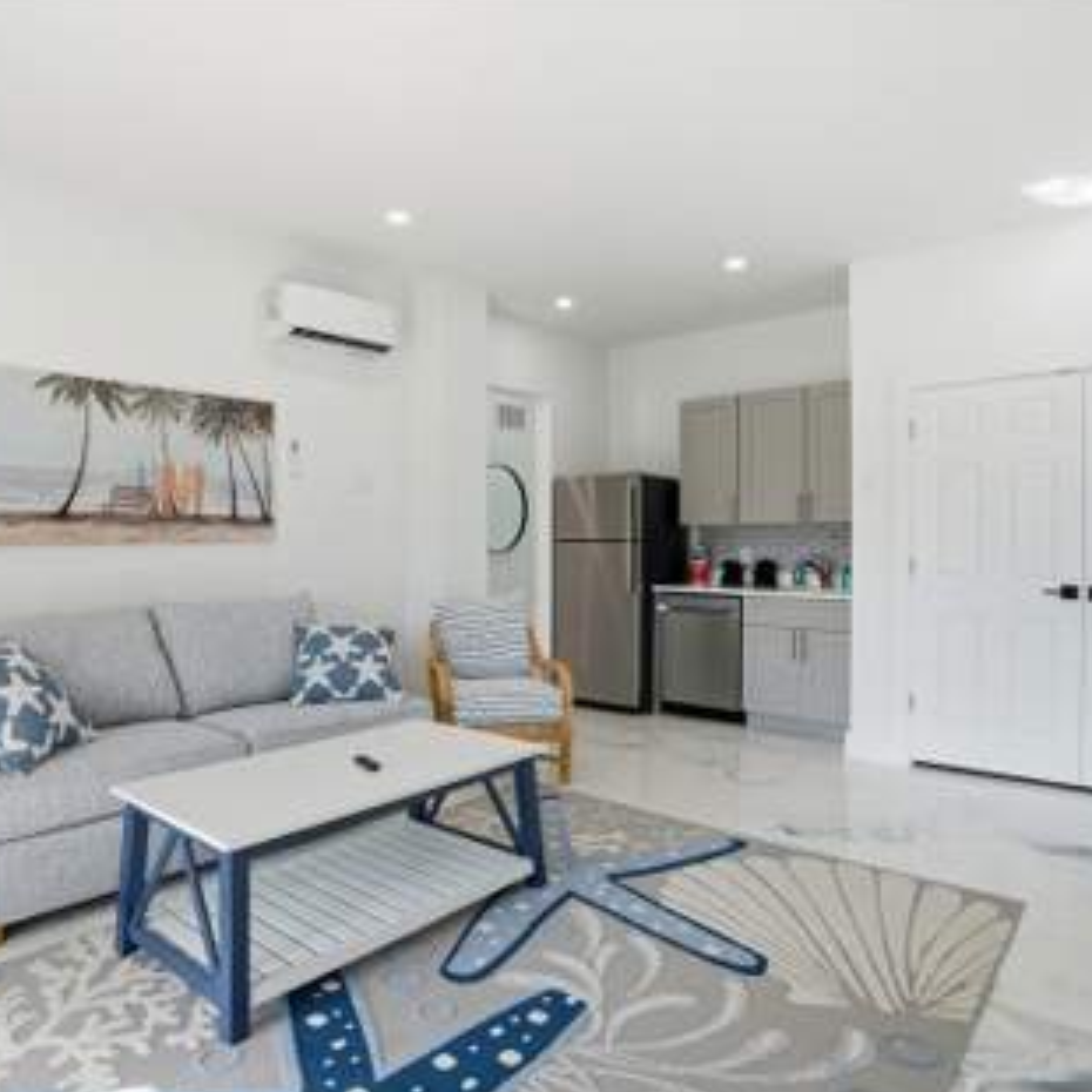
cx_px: 458
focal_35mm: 21
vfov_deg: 72.1
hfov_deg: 71.7
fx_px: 749
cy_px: 544
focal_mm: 16
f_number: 9
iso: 200
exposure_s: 1/125
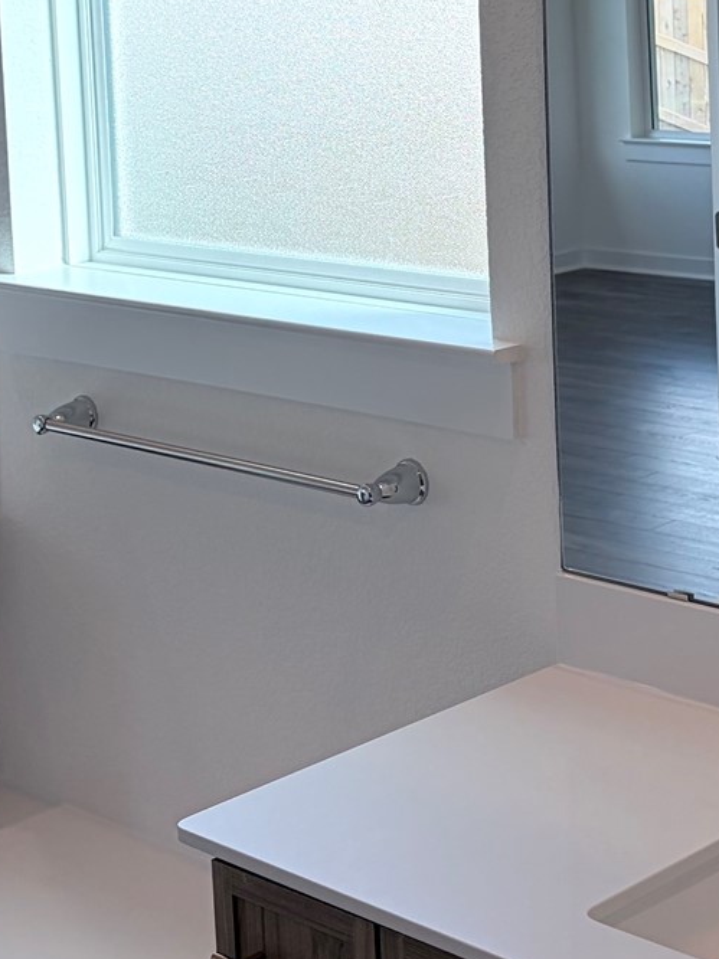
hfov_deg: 18.4
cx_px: 349
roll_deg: +3.0
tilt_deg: -5.4
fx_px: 2217
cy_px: 148
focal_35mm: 80
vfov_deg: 23.9
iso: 40
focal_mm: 5.96
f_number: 1.6
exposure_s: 1/293
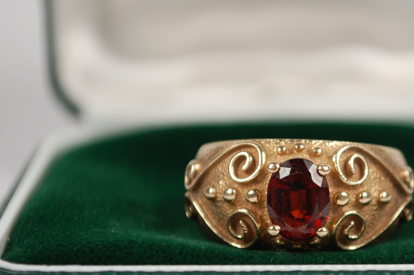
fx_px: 1653
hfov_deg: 14.2
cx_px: 292
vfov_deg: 9.5
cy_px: 188
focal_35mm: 144
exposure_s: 1/125
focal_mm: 55
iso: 200
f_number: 5.6
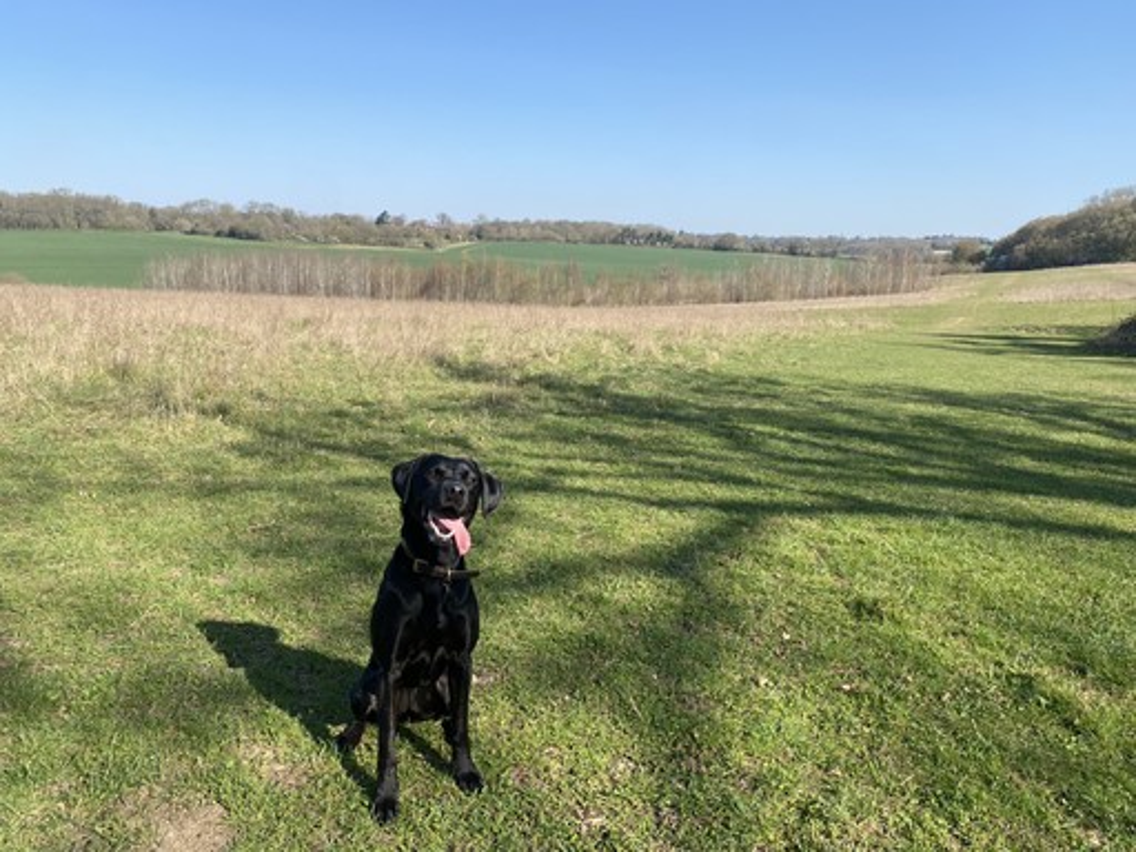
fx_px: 853
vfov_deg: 53.1
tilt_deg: -12.3
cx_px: 568
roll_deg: +0.1
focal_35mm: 26
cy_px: 426
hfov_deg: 67.3
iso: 32
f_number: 1.8
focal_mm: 4.25
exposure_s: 1/2066
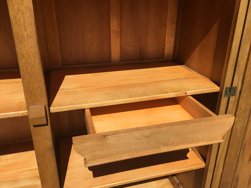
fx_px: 225
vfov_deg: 45.4
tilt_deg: -23.2
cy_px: 94
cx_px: 126
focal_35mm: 31
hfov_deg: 58.4
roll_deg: -1.0
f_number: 2.4
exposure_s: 1/1597
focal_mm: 3.3
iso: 25
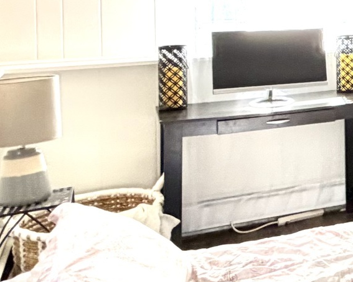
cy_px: -20
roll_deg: -0.5
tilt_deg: -1.4
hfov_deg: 18.7
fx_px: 773
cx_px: 666
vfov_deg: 19.9
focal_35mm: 74
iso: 320
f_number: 2.2
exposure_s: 1/87
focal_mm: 2.22
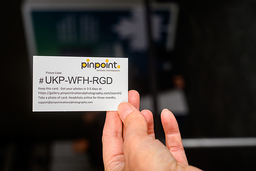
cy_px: 86
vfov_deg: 27.0
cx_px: 128
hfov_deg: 39.6
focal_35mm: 50
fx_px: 356
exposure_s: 1/200
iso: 200
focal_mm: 50
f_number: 5.6
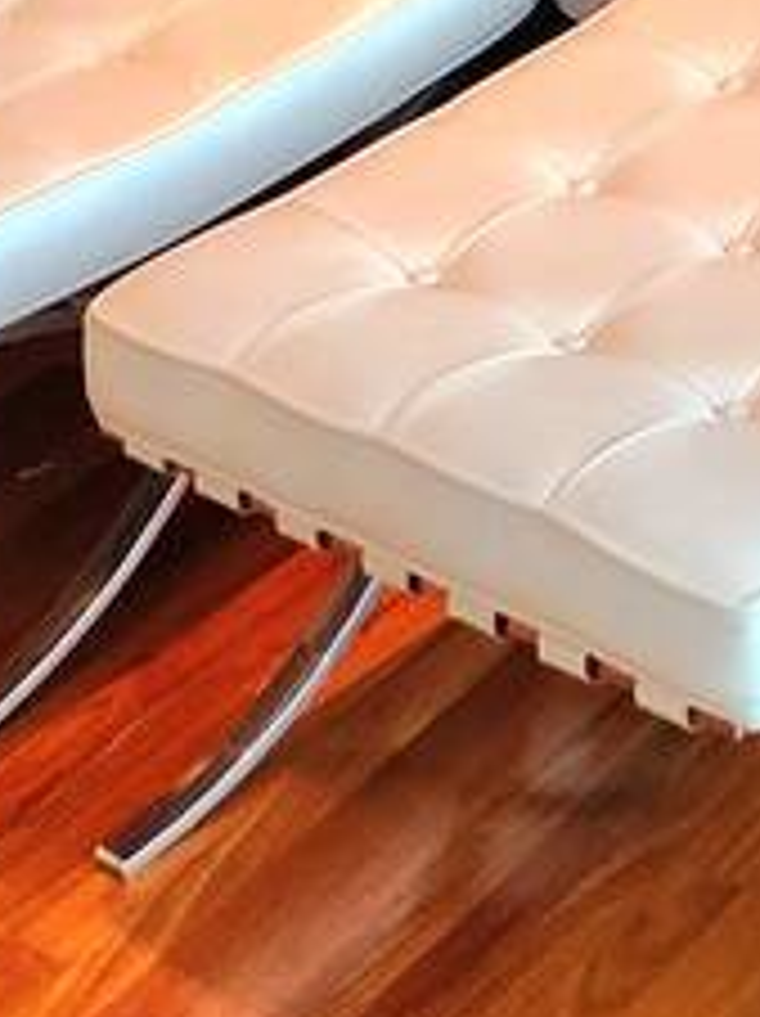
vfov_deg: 14.3
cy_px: -1134
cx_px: 1538
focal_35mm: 110
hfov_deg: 11.9
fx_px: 3226
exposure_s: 1/182
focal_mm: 5.4
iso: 200
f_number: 1.8
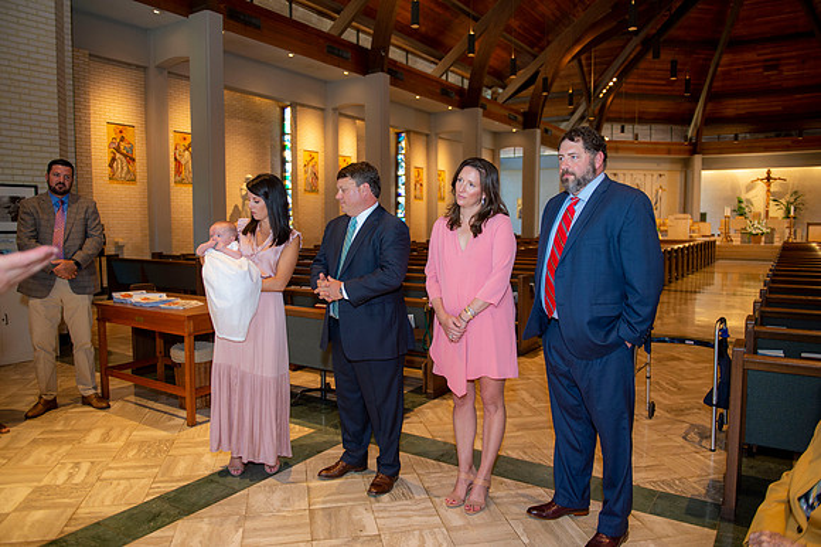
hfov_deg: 69.4
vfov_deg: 49.5
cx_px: 410
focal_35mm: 26
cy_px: 274
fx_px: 593
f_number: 2.8
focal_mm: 26
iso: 1000
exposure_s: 1/100
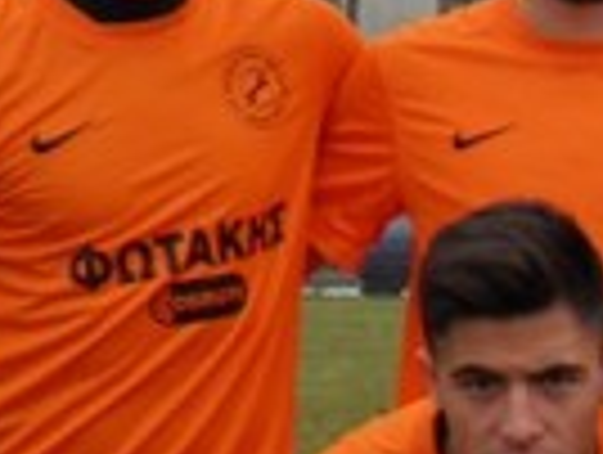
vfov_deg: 4.9
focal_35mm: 305
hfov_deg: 6.3
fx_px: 5323
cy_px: 587
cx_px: 1274
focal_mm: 11.2
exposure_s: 1/80
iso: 50
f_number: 3.8
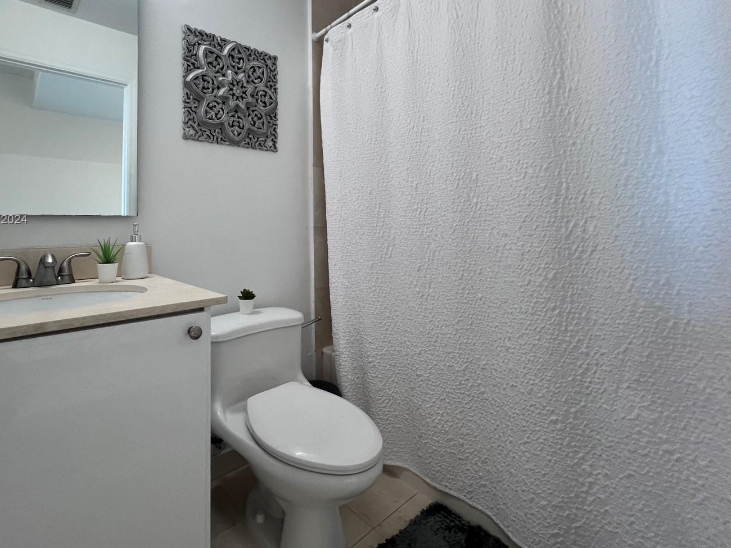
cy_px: 220
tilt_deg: +1.1
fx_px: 338
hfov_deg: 93.4
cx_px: 297
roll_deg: -0.2
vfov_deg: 77.3
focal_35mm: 16
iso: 250
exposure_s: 1/120
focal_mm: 1.57
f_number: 1.8
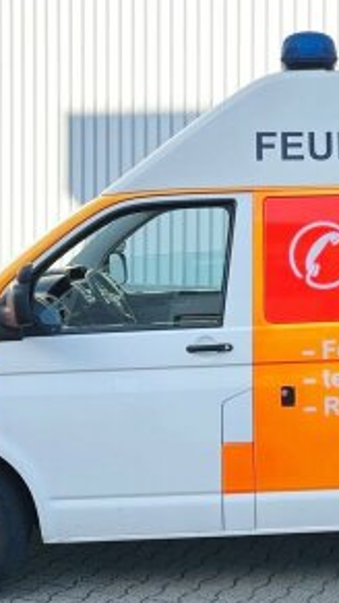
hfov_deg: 18.7
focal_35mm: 62
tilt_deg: -1.9
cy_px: 277
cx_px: 366
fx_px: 992
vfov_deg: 33.8
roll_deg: -0.7
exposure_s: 1/621
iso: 50
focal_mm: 5.7
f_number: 1.5
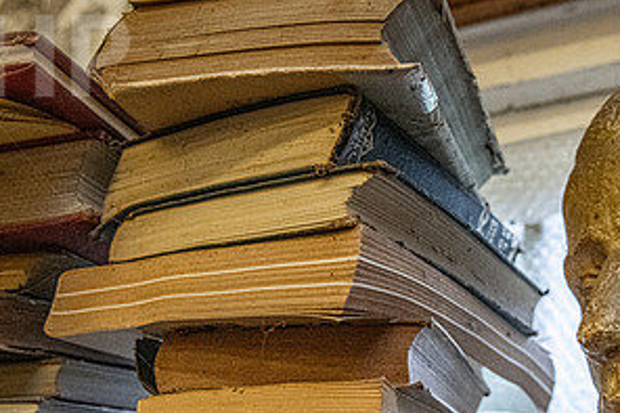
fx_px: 809
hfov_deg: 41.4
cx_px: 413
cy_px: 305
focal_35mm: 47
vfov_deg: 28.2
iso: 2500
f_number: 5
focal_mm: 24
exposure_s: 1/400
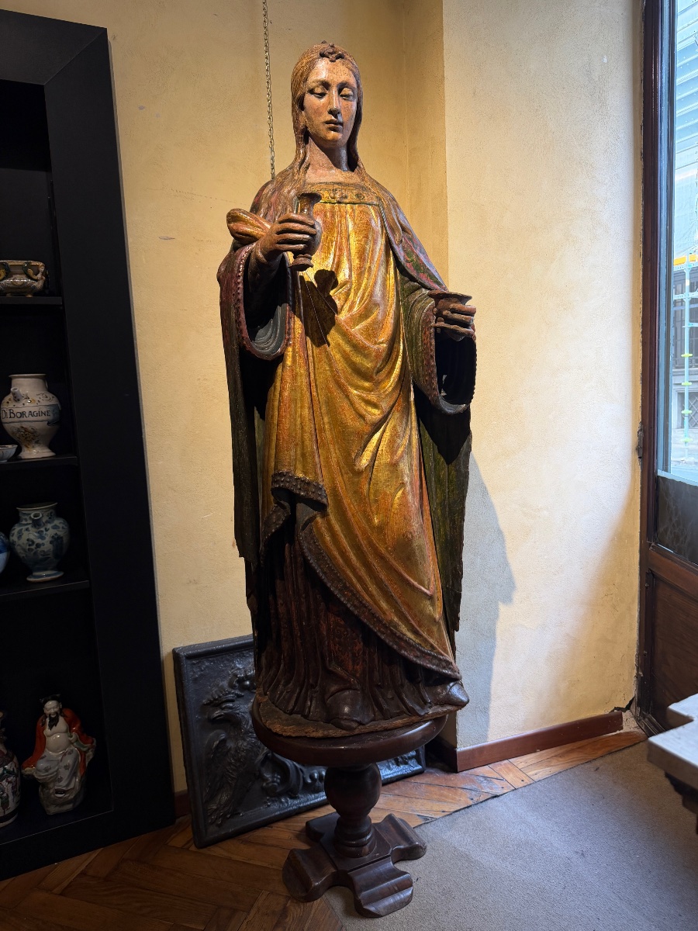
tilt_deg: -6.0
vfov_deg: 71.6
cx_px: 349
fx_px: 645
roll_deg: +1.4
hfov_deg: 56.8
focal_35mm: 24
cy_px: 466
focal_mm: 6.76
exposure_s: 1/100
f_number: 1.78
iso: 160
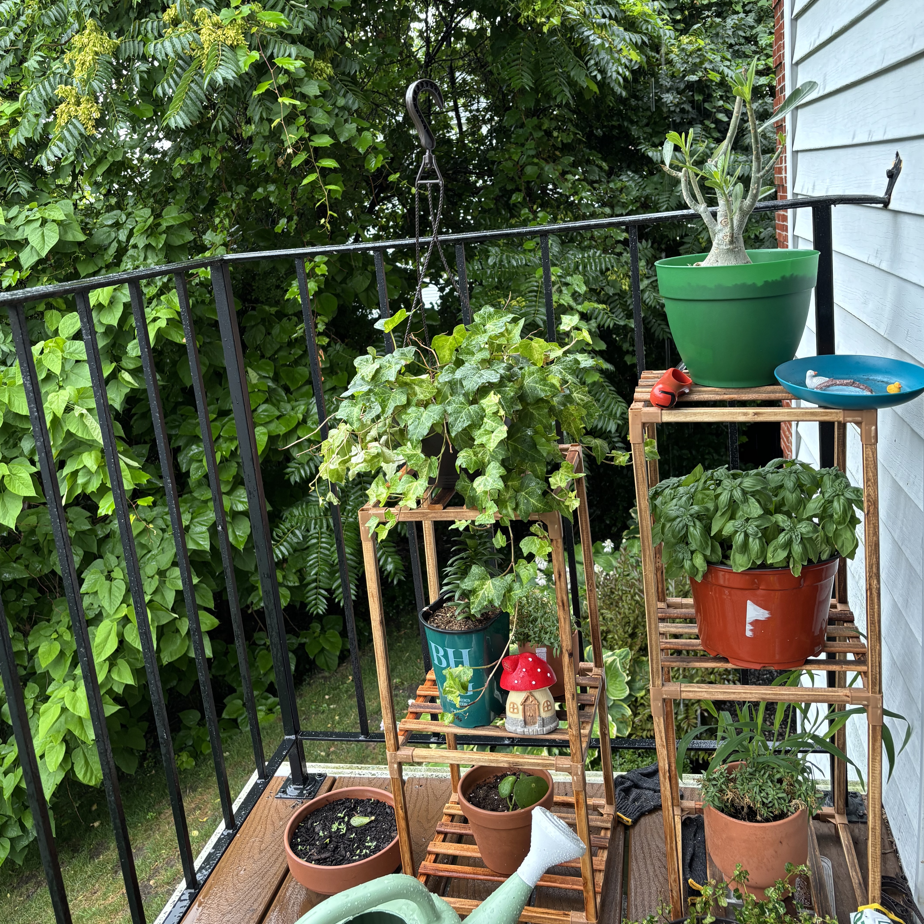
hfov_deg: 52.5
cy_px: 388
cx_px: 465
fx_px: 936
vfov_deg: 52.3
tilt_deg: -12.6
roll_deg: +3.9
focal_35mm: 31
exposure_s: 1/78
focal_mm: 5.96
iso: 125
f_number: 1.6
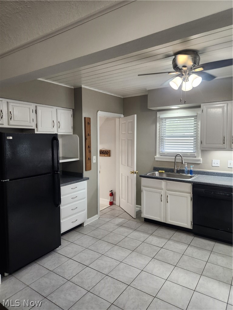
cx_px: 116
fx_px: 206
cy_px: 155
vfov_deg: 73.9
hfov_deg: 58.9
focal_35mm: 23
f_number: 1.8
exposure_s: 1/120
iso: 160
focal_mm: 5.4
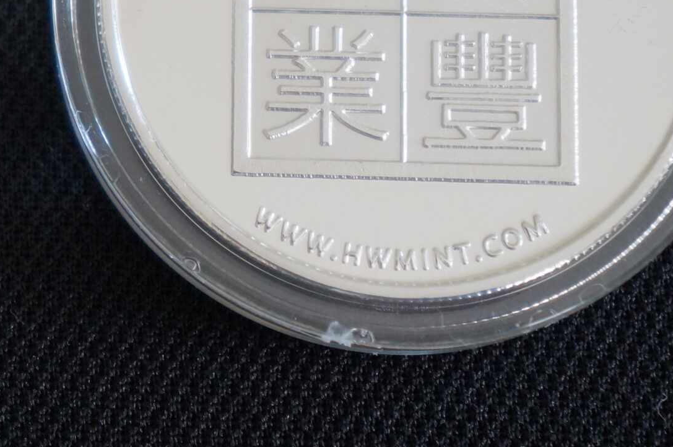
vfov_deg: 7.6
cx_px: -7
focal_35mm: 180
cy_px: 15
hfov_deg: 11.3
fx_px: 3364
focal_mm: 51
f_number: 5
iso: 640
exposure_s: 1/80
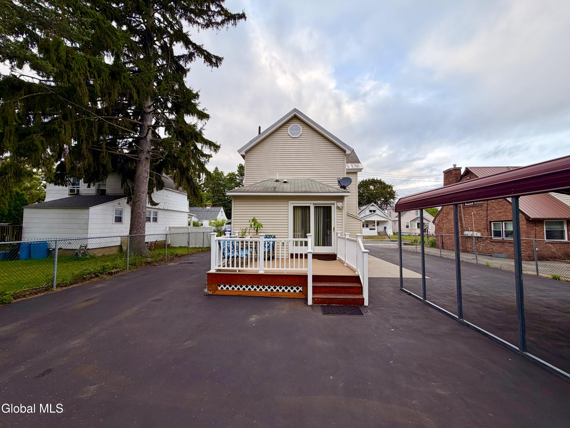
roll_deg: +0.5
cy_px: 214
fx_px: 231
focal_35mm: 14
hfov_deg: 102.1
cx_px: 285
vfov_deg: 85.7
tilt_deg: +2.6
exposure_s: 1/502
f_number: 2.2
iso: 40
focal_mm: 2.22
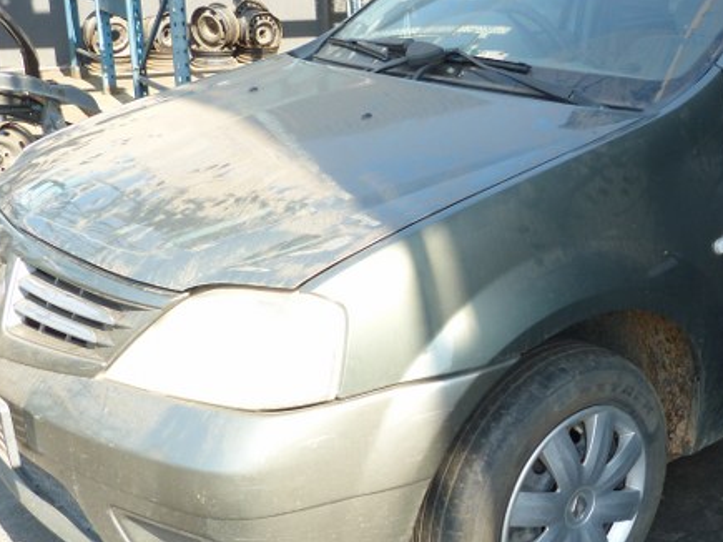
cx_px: 612
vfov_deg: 31.5
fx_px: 961
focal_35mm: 46
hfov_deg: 39.1
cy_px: 244
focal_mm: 4.5
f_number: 3.6
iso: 80
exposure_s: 1/125
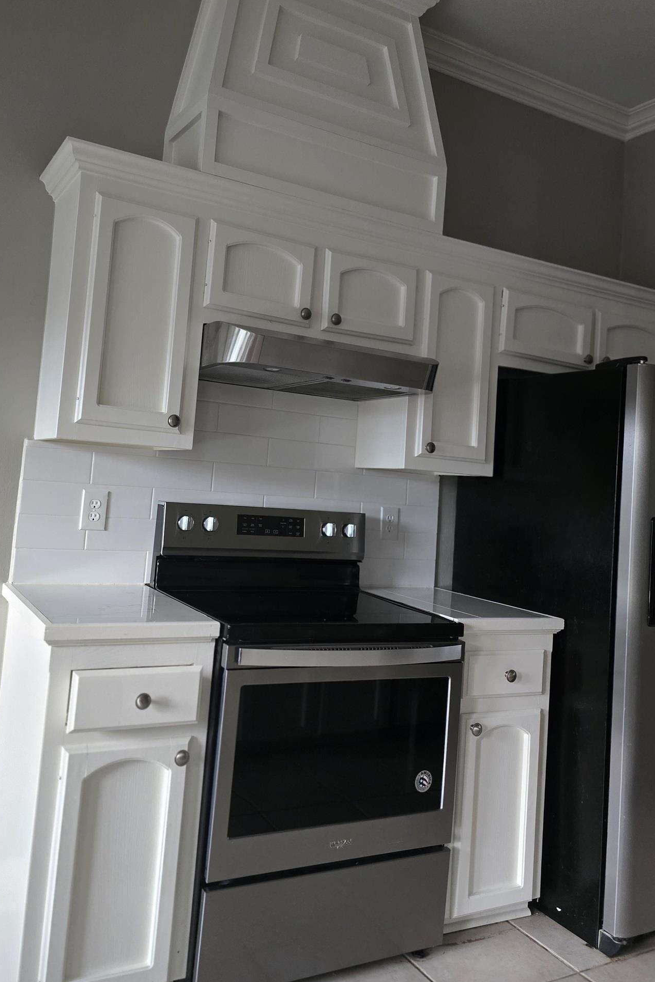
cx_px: 268
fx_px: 792
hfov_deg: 44.8
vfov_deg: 63.5
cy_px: 432
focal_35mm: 29
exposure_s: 1/60
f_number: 1.7
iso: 640
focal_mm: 6.3
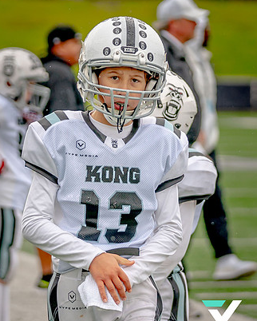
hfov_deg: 5.3
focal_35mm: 294
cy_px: 168
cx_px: 105
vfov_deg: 6.6
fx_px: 2793
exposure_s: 1/2000
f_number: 2.8
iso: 400
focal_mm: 117
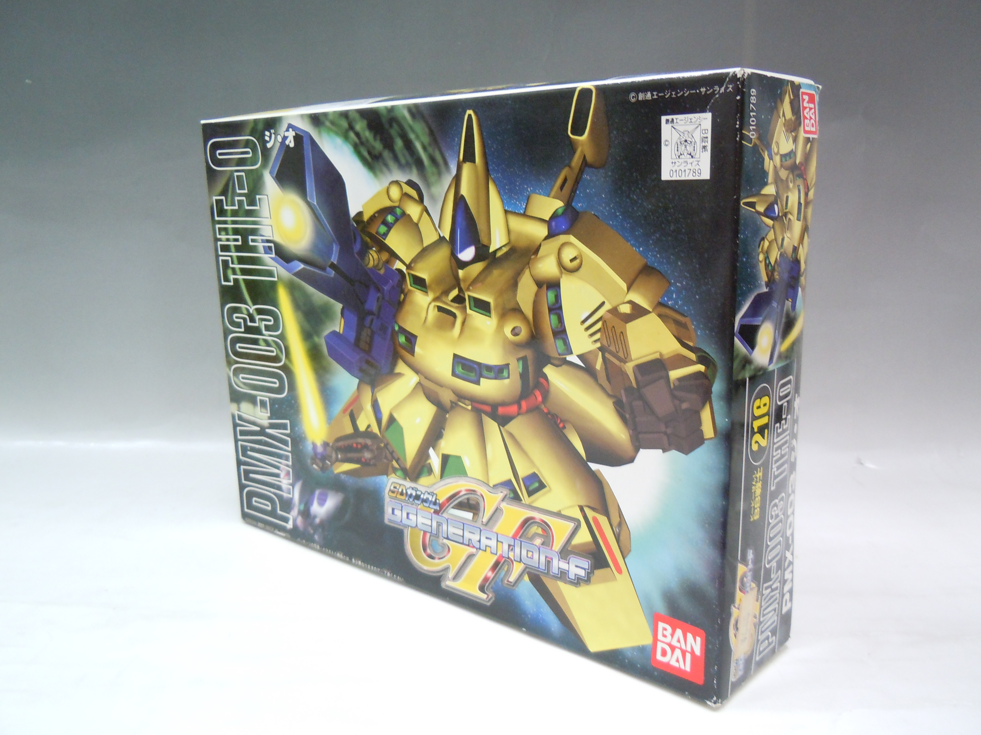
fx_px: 850
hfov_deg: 60.0
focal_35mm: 30
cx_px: 490
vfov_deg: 46.8
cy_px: 368
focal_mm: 5.4
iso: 400
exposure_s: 1/20
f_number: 3.5
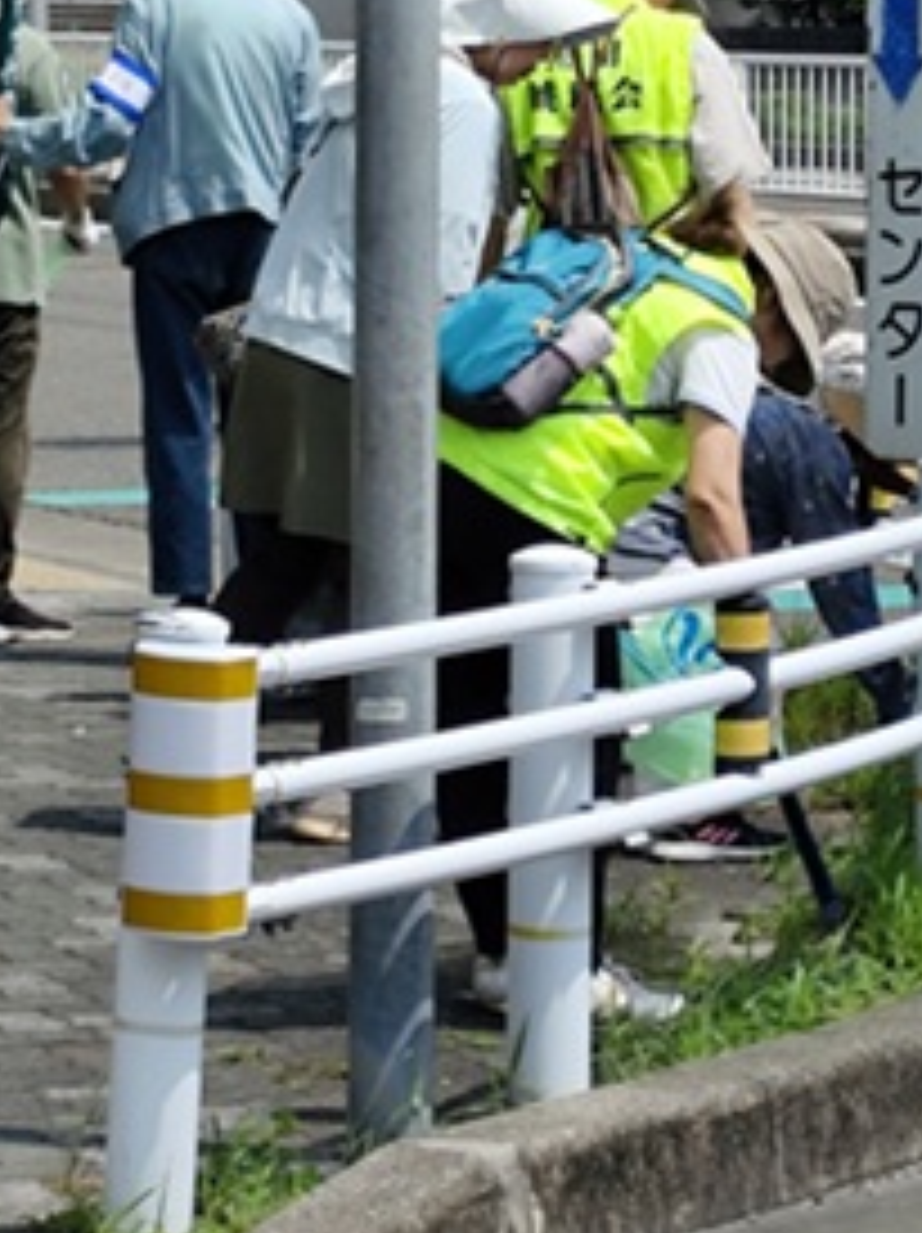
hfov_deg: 6.8
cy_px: 488
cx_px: 578
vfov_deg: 9.1
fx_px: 7718
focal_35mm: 217
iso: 50
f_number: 1.65
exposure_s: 1/1623
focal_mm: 6.19
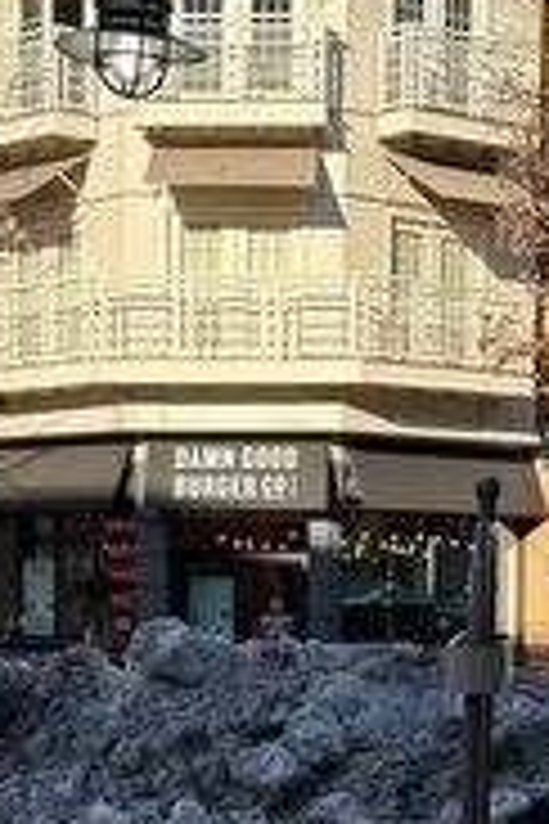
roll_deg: -1.4
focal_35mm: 109
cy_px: 639
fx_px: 2493
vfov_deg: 18.6
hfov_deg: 12.6
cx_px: 256
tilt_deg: +0.1
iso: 100
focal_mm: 6.76
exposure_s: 1/2370
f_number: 1.78
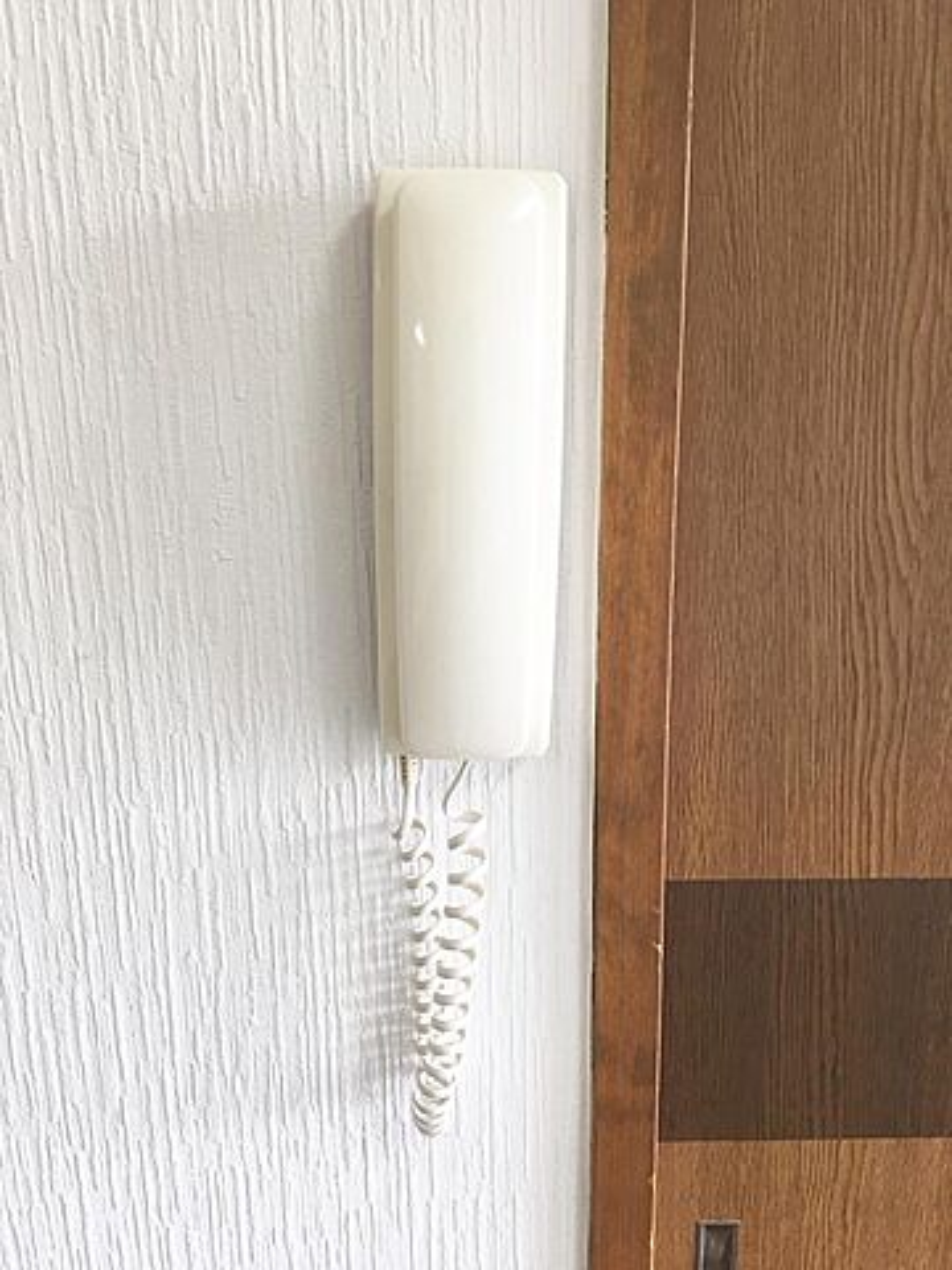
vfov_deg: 61.7
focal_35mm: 29
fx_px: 1063
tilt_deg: -13.7
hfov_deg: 48.2
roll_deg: -0.1
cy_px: 635
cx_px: 476
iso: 50
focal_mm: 4.15
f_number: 2.2
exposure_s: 1/33
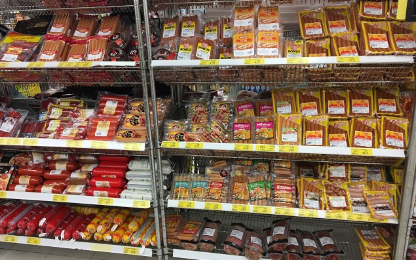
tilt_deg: -17.4
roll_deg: +1.3
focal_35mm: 31
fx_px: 351
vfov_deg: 40.6
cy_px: 122
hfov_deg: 61.2
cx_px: 209
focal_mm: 4.15
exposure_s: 1/33
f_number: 2.2
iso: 32
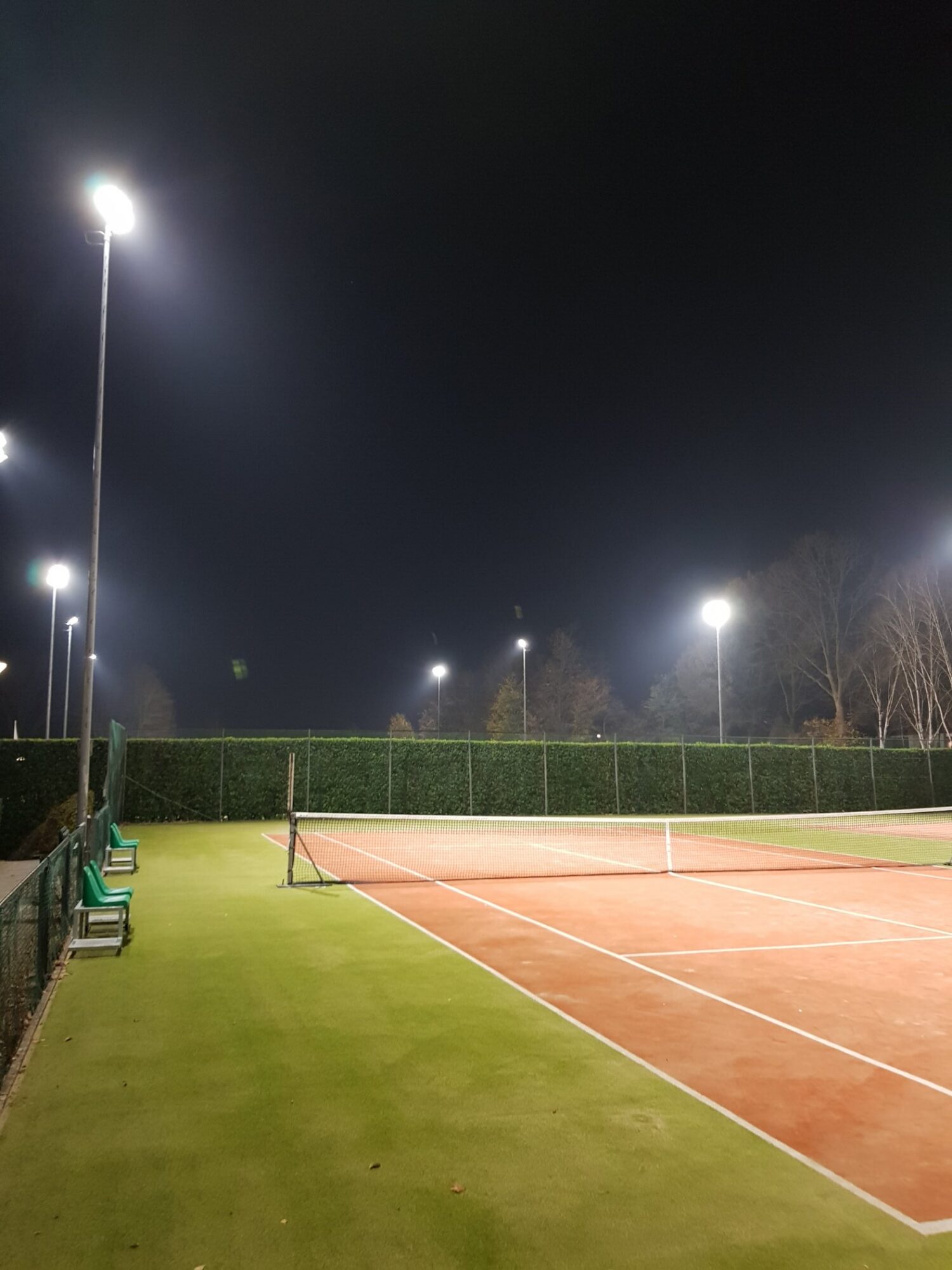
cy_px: 635
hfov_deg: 53.1
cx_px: 476
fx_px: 953
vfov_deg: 67.3
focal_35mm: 26
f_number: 1.7
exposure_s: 1/21
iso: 200
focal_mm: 4.2
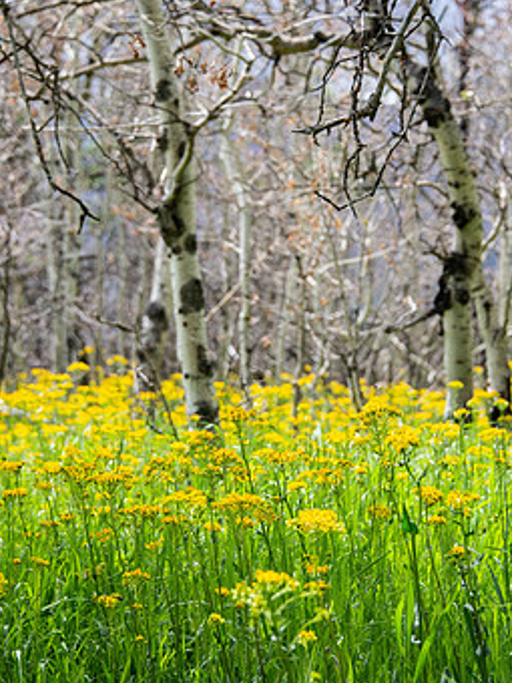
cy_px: 402
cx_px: 303
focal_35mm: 180
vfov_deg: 11.0
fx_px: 3550
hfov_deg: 8.2
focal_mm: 105
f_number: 5.3
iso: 1000
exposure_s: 1/3200
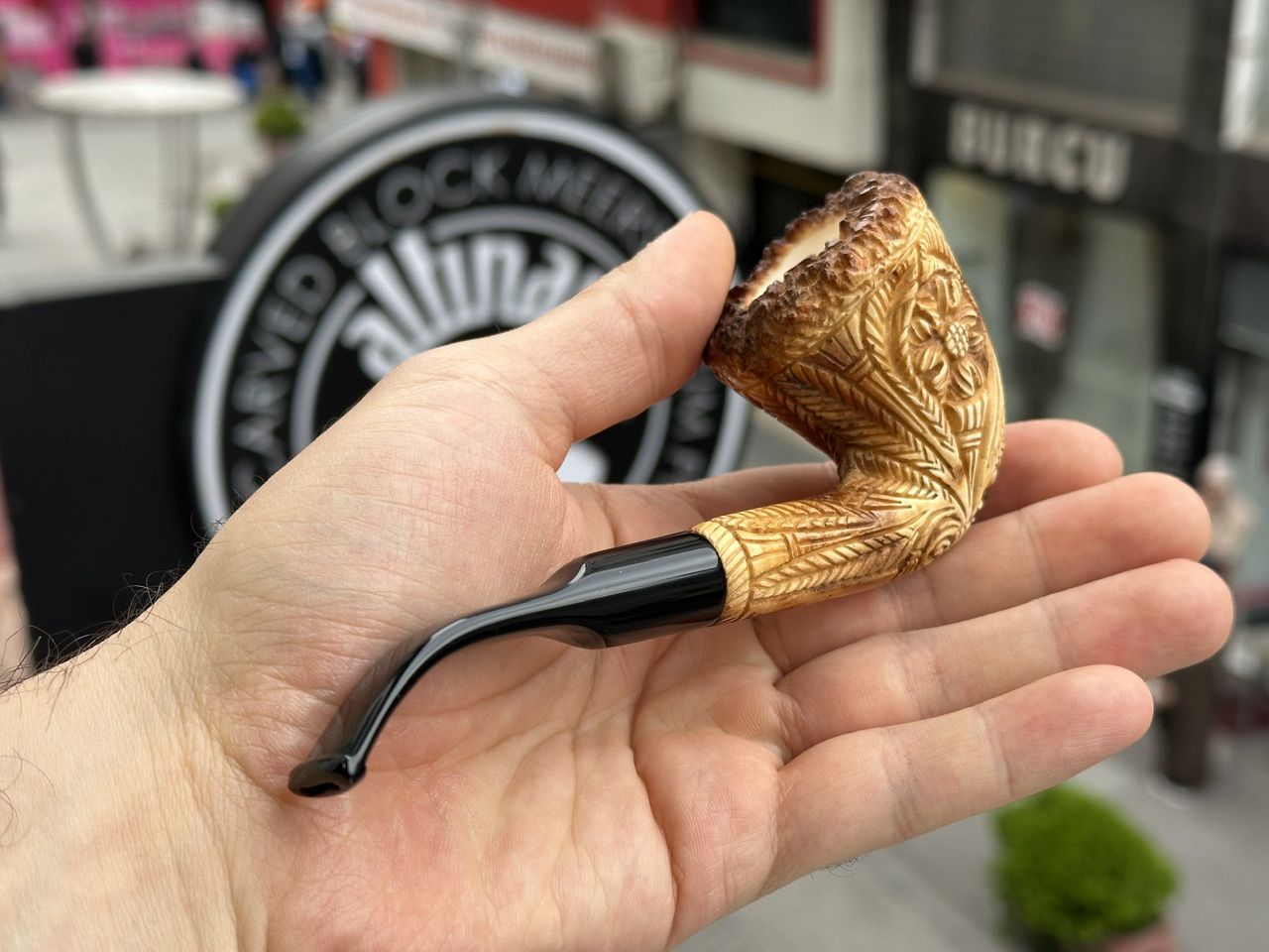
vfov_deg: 30.3
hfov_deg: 39.7
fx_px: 1760
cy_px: 476
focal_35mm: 48
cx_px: 634
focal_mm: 6.86
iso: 50
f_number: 1.78
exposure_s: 1/221
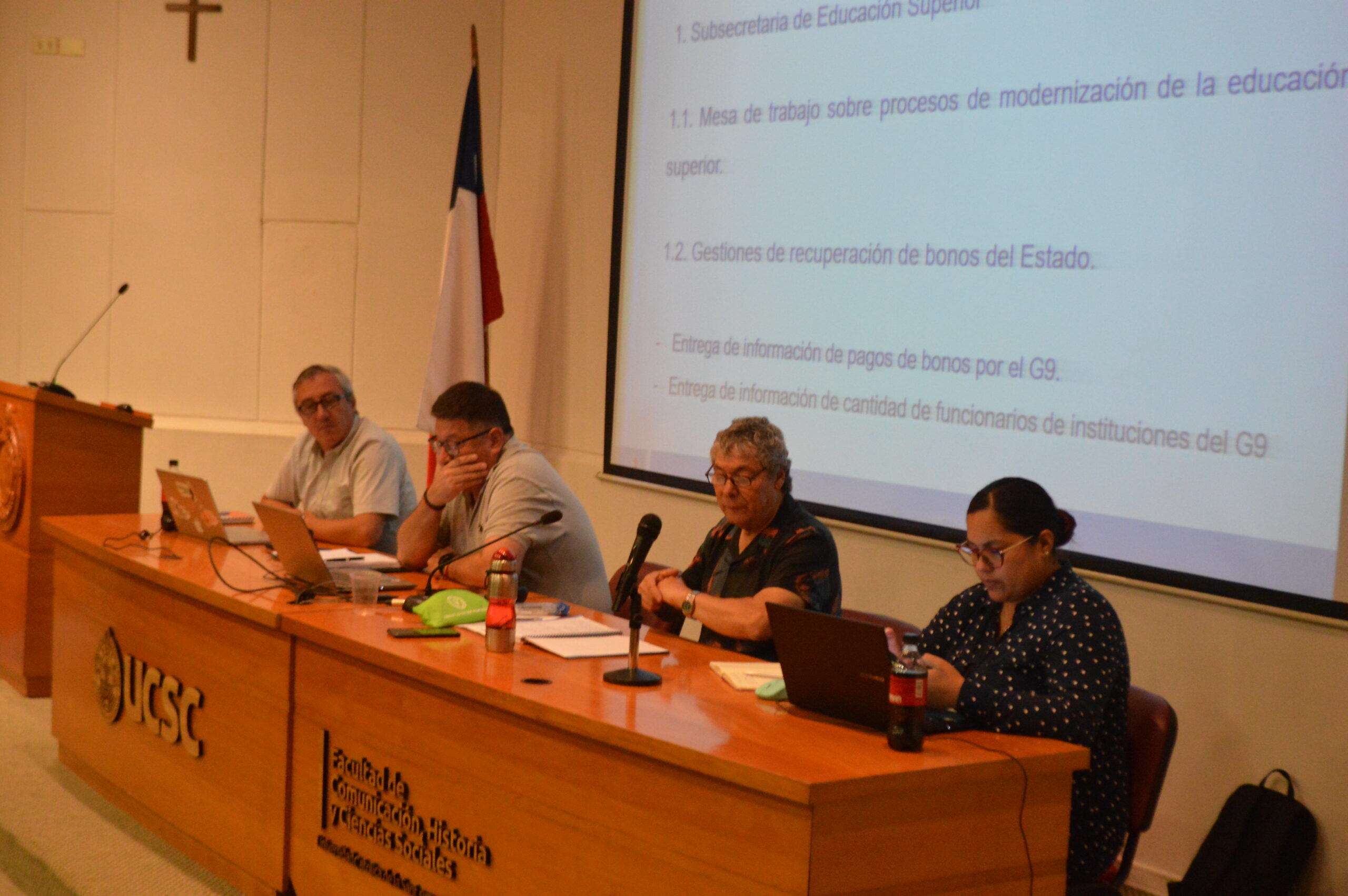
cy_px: 448
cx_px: 674
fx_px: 2132
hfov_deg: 35.1
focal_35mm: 57
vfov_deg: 23.7
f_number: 5
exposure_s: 1/60
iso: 2800
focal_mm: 38
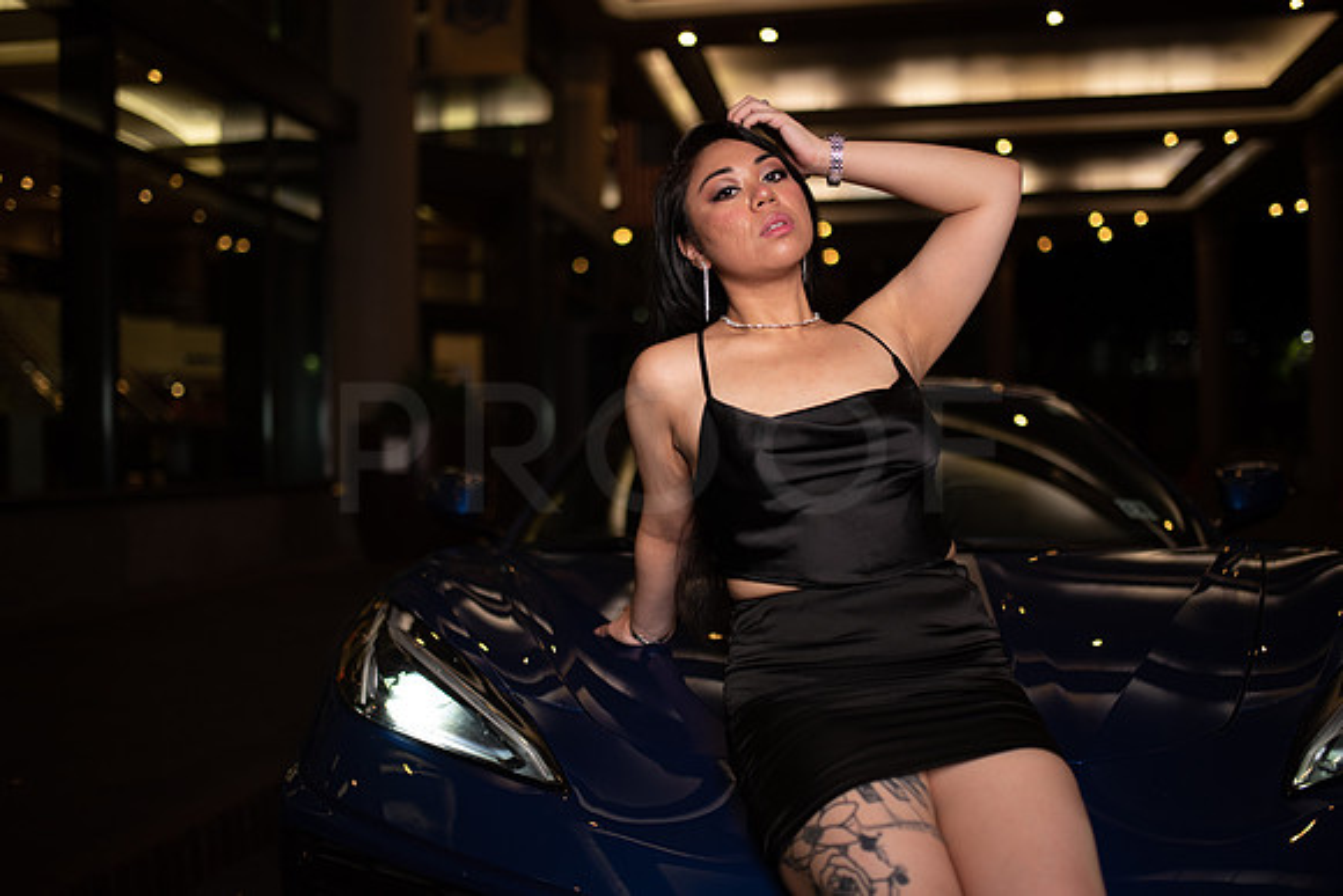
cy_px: 448
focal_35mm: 35
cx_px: 672
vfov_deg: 37.9
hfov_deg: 54.4
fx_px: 1306
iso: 500
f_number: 1.4
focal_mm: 35
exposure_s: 1/640
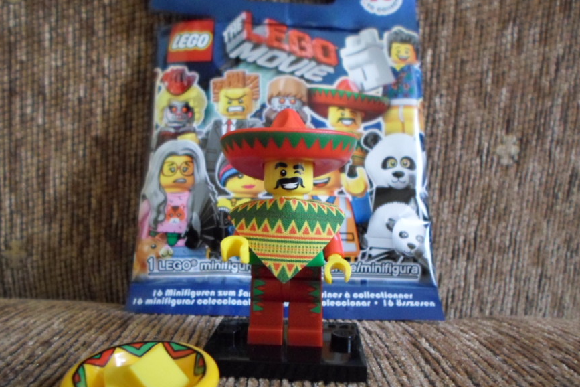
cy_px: 211
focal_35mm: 27
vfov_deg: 47.9
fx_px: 435
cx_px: 292
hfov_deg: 67.4
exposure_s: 1/4
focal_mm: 4.5
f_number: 2.5
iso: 400
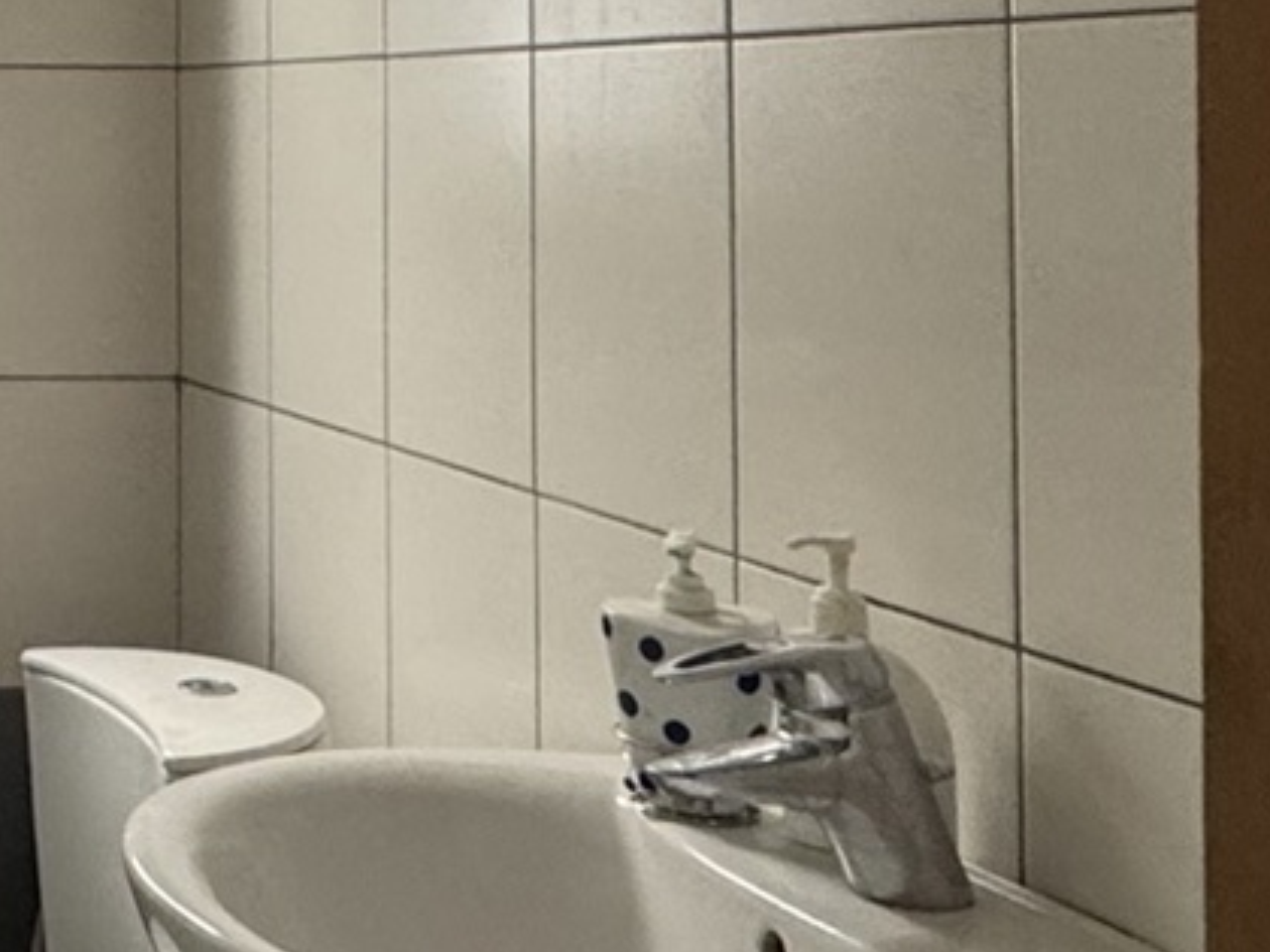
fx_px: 2348
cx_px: -587
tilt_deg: +1.6
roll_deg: +0.2
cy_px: 70
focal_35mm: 64
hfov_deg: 24.3
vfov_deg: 22.3
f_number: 2.2
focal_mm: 2.22
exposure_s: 1/99
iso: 250
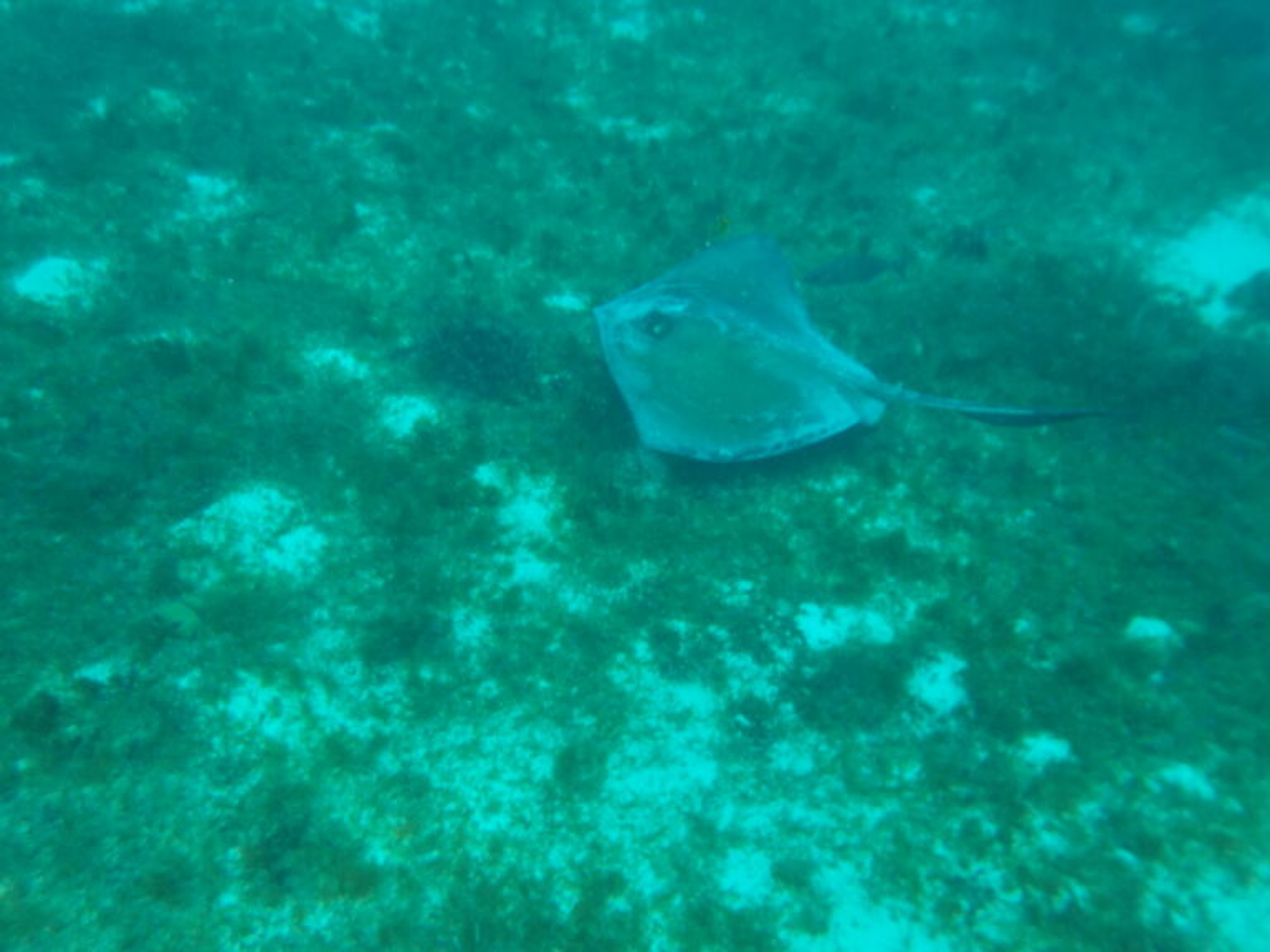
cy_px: 476
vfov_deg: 46.8
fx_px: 1101
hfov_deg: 60.0
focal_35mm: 30
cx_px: 635
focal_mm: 4.1
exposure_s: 1/400
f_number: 3.3
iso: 125
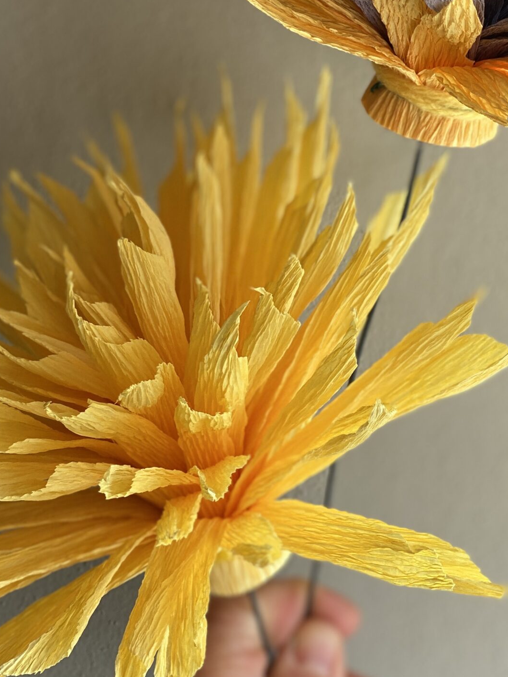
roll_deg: +2.4
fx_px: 1839
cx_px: 299
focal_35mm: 94
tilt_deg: -20.5
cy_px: 231
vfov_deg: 20.8
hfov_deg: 15.7
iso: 20
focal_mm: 6
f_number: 2
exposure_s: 1/128
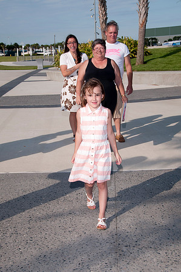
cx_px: 90
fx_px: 397
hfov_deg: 25.7
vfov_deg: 37.9
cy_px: 136
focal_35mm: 52
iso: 100
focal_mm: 35
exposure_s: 1/250
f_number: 10
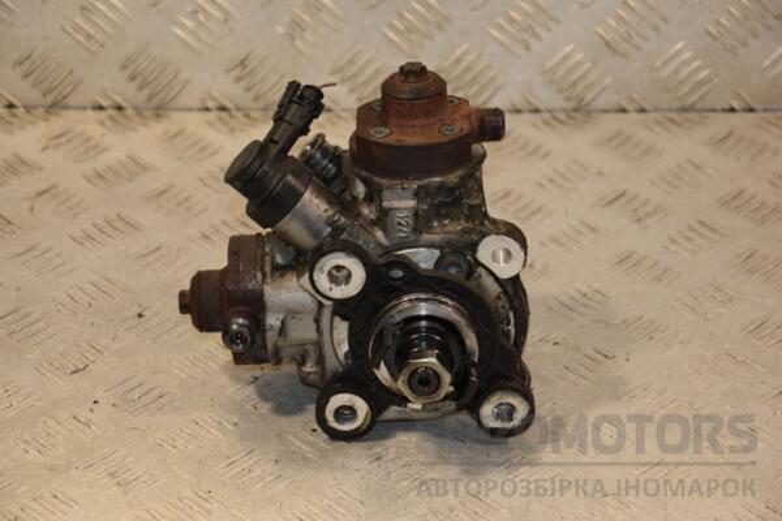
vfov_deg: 13.0
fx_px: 2281
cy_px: 260
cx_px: 391
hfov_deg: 19.5
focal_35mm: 105
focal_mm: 70
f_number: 5.3
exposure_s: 1/160
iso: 800
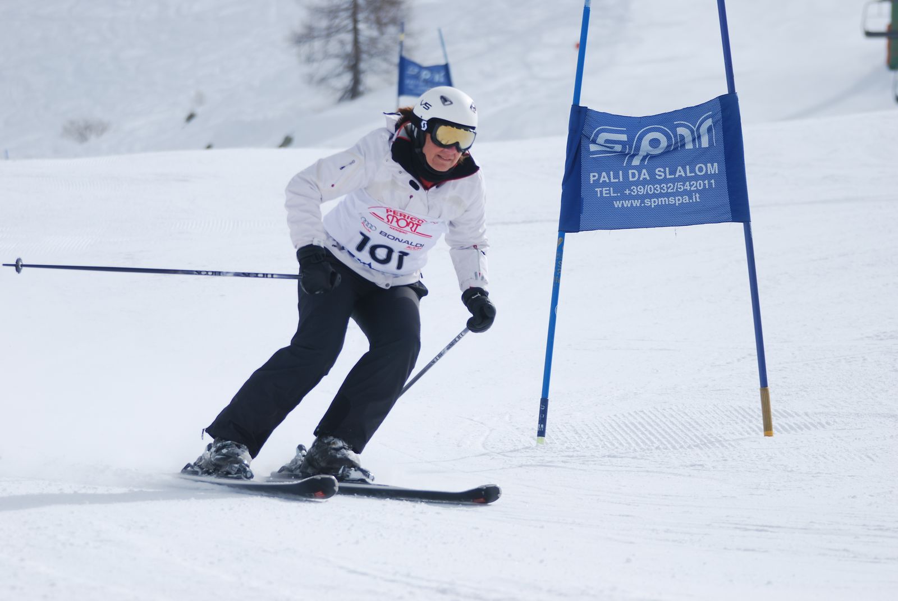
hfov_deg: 9.1
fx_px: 5619
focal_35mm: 225
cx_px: 449
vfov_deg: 6.1
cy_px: 300
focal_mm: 150
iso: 100
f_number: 5
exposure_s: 1/1250
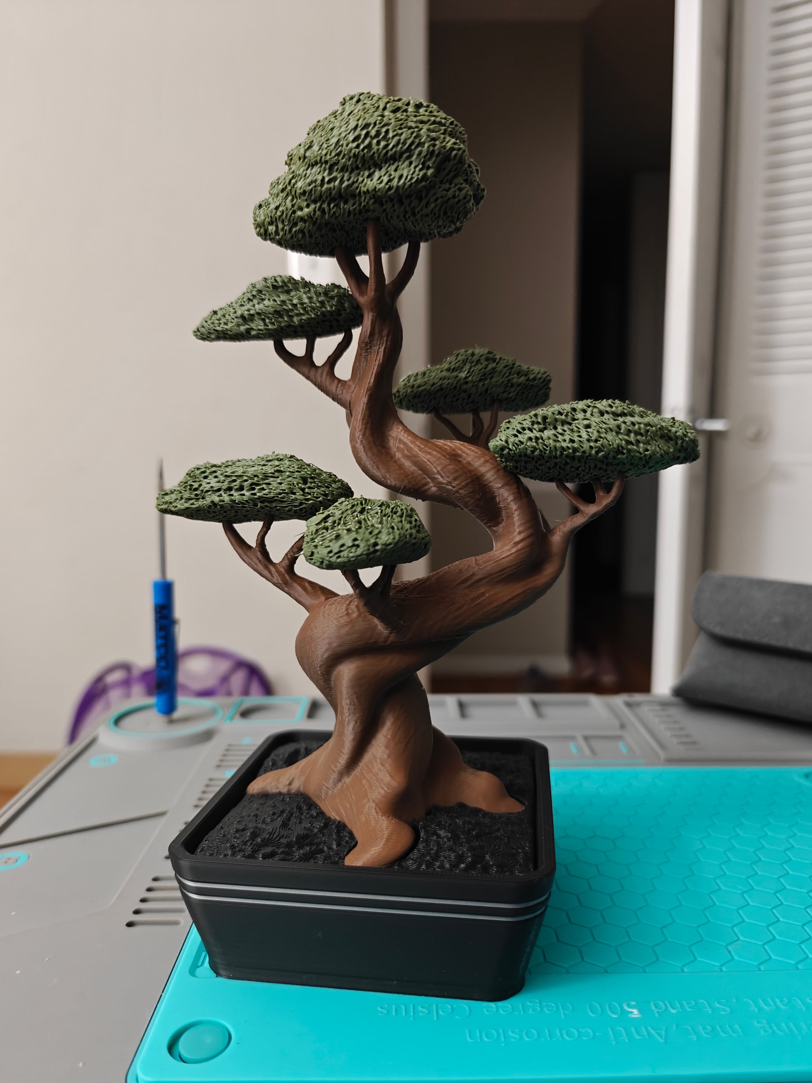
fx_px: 751
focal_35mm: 24
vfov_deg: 71.6
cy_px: 565
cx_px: 407
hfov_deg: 56.8
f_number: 1.6
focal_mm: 6.06
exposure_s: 1/60
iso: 1250
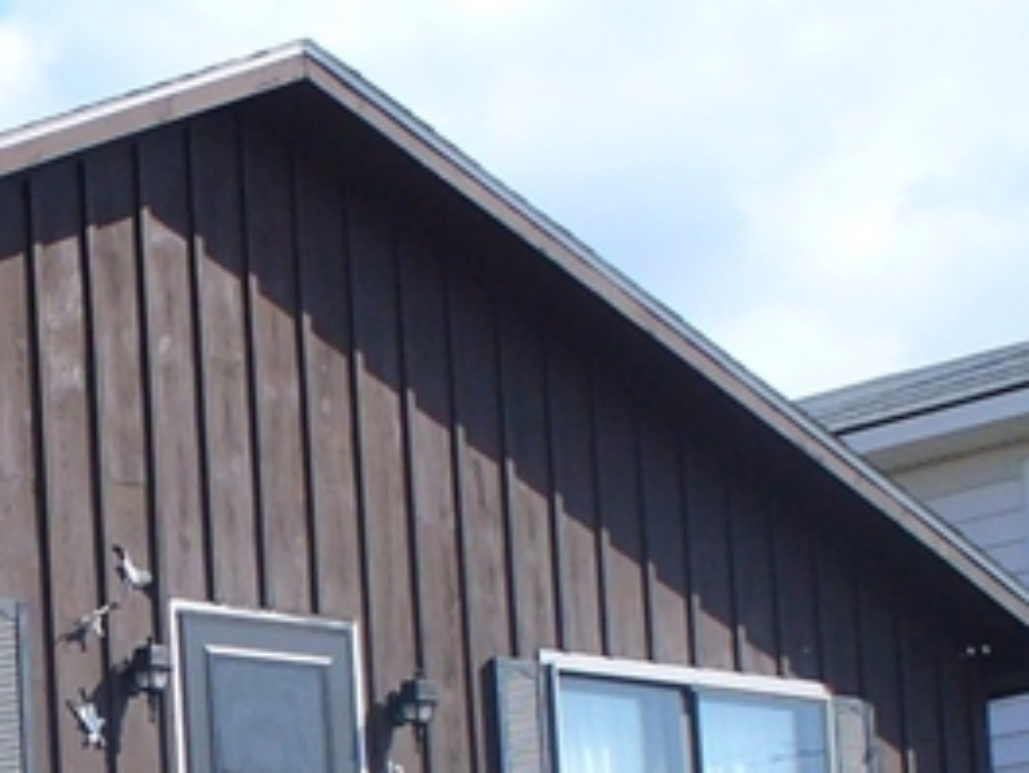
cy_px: 994
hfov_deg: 13.5
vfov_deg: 10.2
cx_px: -151
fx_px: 4253
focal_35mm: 143
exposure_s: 1/320
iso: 80
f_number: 5.6
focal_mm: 6.1
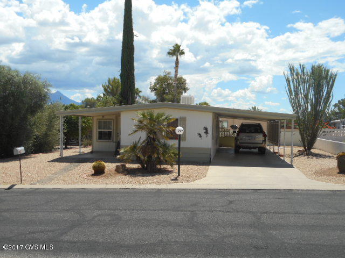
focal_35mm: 44
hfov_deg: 42.9
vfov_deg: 32.9
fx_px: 439
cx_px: 172
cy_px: 129
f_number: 4.7
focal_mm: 7.9
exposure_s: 1/500
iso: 80
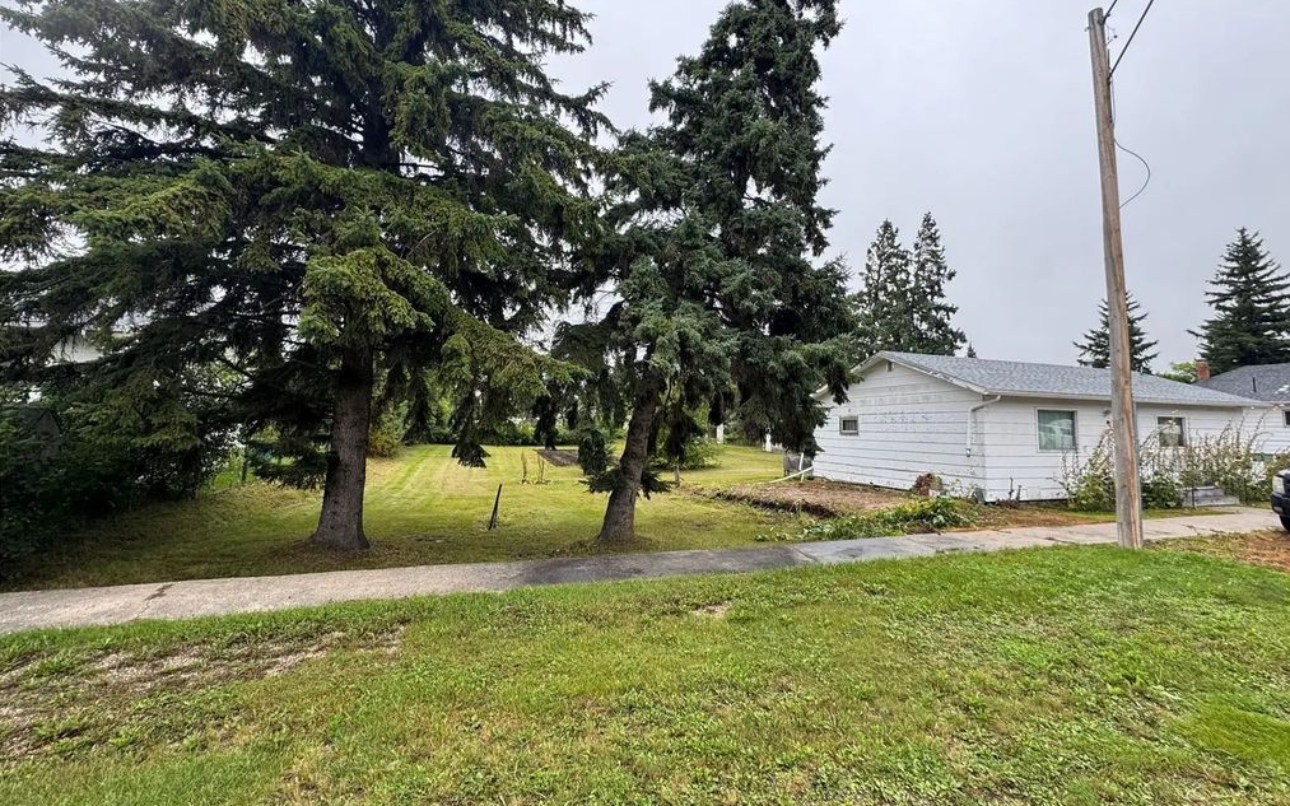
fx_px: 527
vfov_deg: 74.7
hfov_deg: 101.5
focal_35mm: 15
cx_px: 651
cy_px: 378
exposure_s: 1/114
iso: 40
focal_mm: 2.22
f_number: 2.2
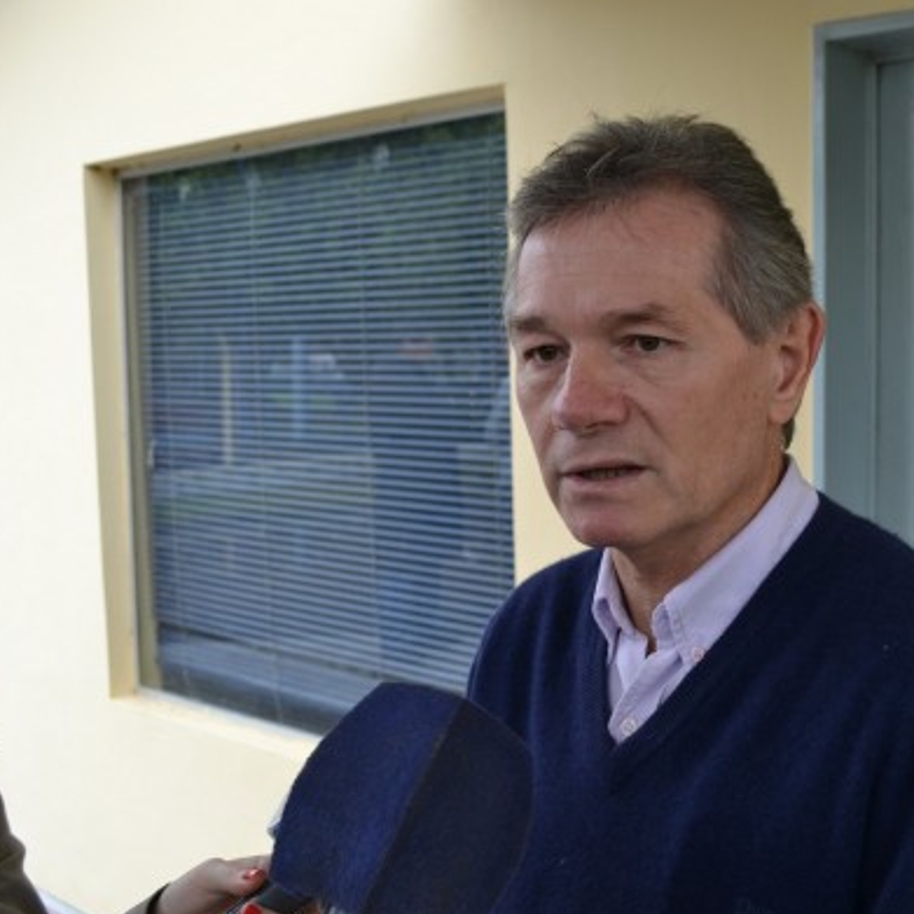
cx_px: 685
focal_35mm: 43
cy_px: 458
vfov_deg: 39.2
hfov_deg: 38.2
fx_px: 1285
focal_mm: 22
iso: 400
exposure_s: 1/100
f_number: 5
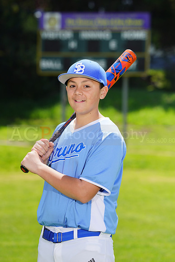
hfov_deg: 5.5
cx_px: 88
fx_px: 1822
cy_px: 131
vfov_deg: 8.2
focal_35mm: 250
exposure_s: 1/250
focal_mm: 250
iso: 100
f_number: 8
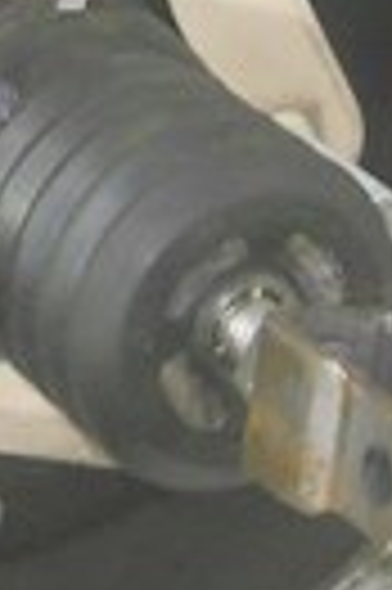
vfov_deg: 9.8
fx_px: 3406
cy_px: -86
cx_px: -185
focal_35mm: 208
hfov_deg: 6.5
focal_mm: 6.72
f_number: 3.1
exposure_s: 1/30
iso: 400
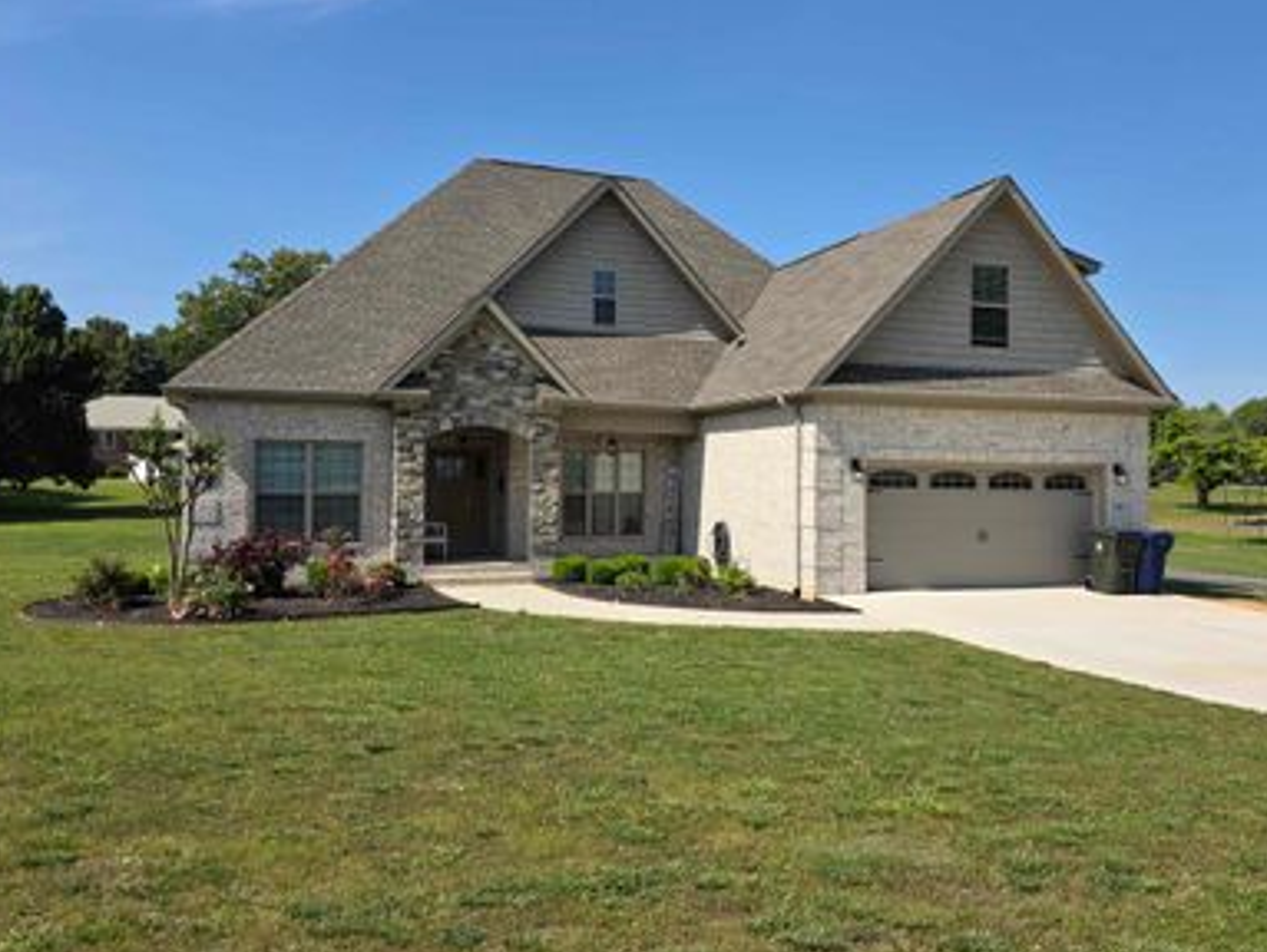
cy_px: 481
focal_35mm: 30
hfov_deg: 59.9
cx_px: 678
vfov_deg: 46.9
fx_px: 1099
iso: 80
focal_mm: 6.3
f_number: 1.7
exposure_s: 1/7061
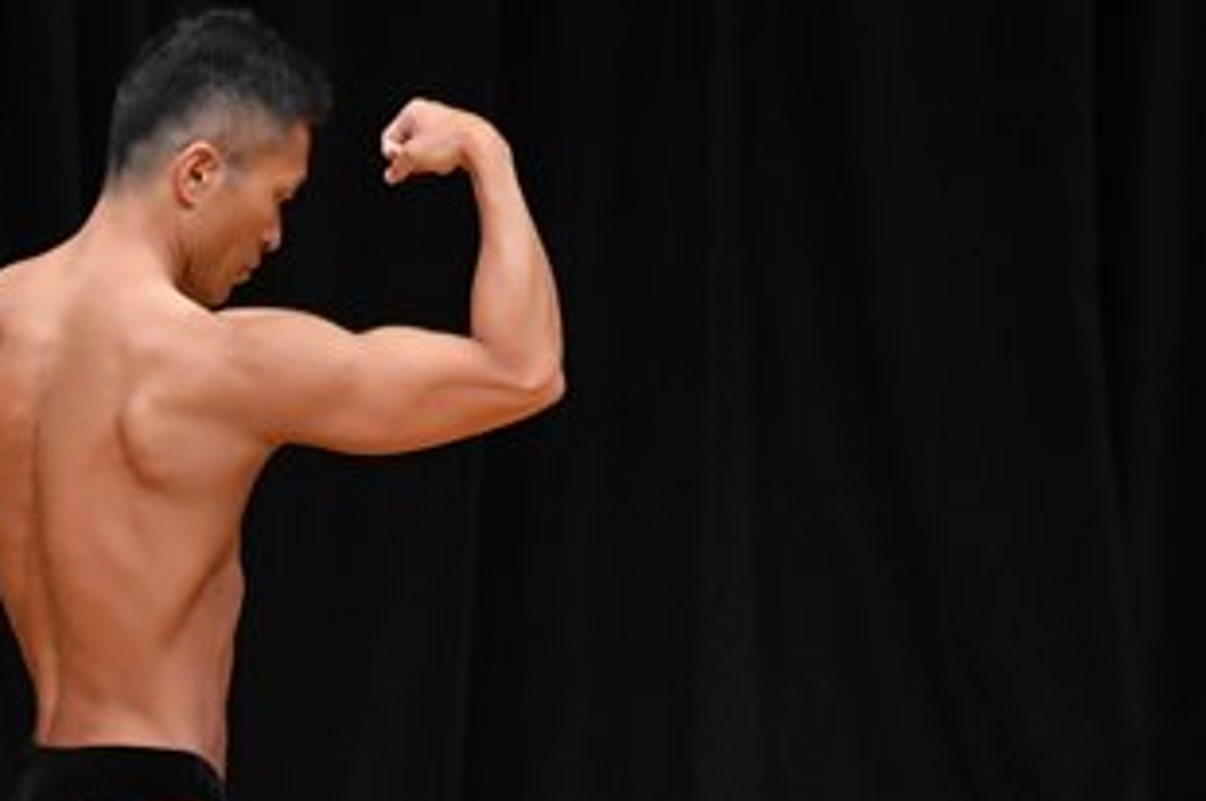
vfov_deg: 1.9
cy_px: 770
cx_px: 91
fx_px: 23860
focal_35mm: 713
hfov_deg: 2.9
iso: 3200
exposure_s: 1/400
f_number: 5.6
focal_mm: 190
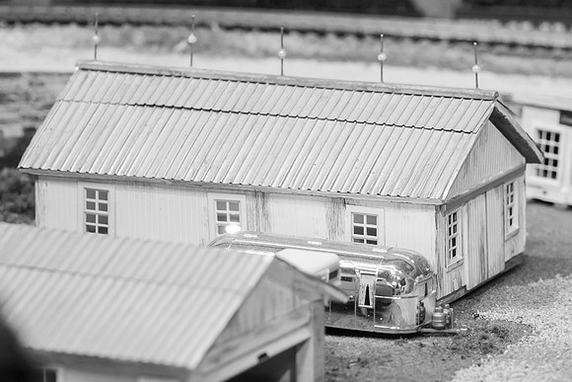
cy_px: 221
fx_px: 4409
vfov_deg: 5.0
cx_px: 410
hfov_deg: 7.4
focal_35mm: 277
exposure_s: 1/80
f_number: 7.1
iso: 3200
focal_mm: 120
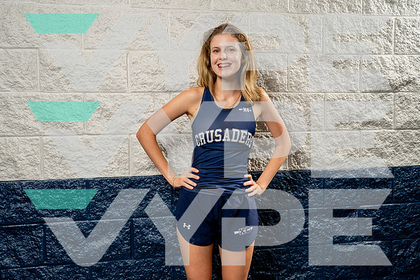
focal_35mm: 39
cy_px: 139
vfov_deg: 34.2
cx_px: 205
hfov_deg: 49.5
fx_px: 456
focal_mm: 37
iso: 250
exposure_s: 1/250
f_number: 5.6
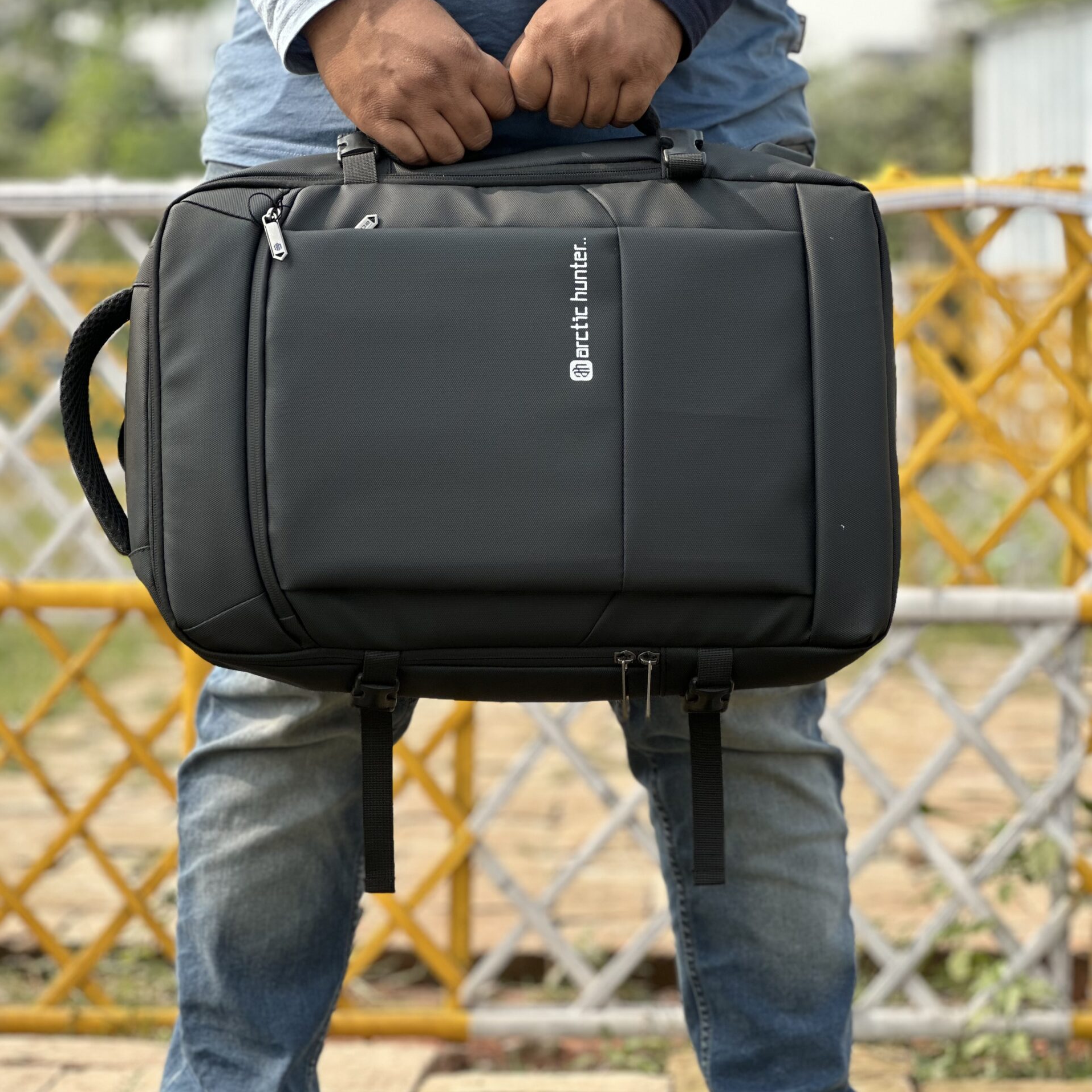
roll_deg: -1.0
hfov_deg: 19.1
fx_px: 3248
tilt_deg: -5.6
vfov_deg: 19.0
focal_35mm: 91
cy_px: 700
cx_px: 546
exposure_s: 1/203
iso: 25
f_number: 2.8
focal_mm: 9
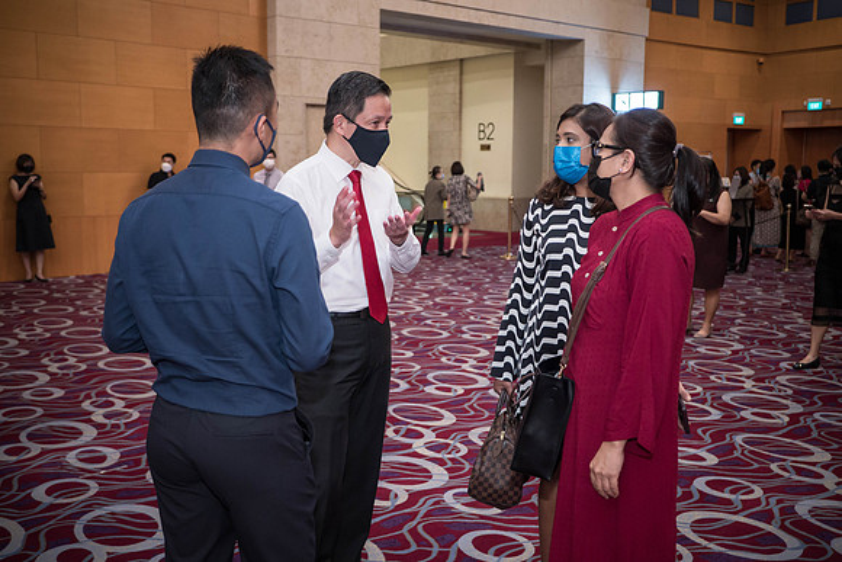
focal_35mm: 38
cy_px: 281
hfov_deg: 50.1
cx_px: 421
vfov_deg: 34.7
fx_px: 900
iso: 1600
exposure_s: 1/125
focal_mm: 18
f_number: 1.7
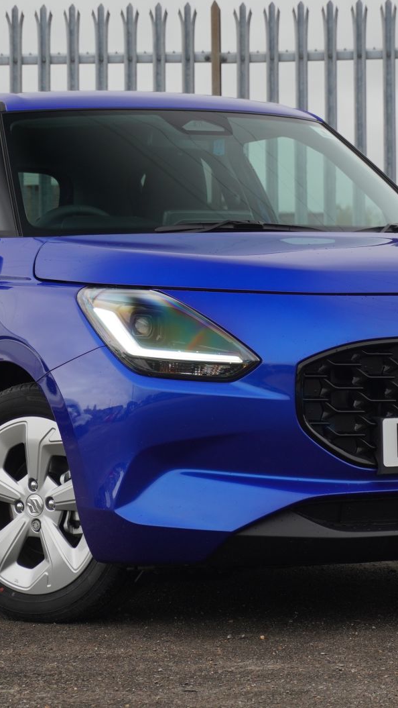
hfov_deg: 10.2
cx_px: 206
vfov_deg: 18.0
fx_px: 2231
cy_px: 352
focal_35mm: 119
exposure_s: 1/200
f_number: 5.6
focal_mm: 50
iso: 320
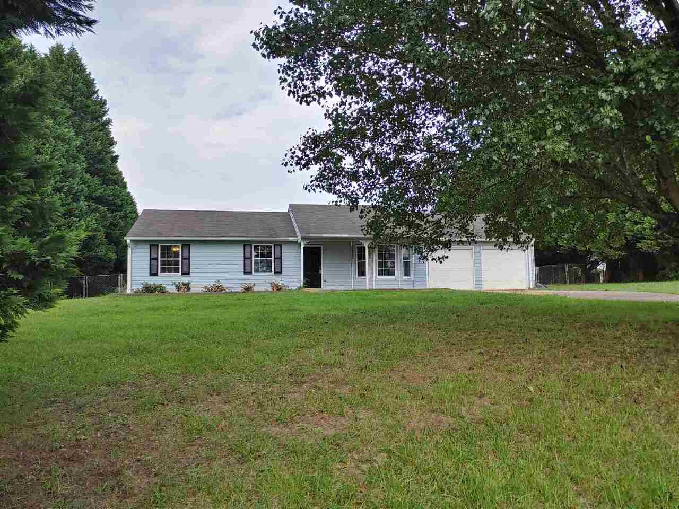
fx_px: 510
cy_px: 254
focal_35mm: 26
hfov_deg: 67.3
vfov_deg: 53.1
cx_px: 340
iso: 50
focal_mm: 4.36
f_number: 1.8
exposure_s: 1/1075
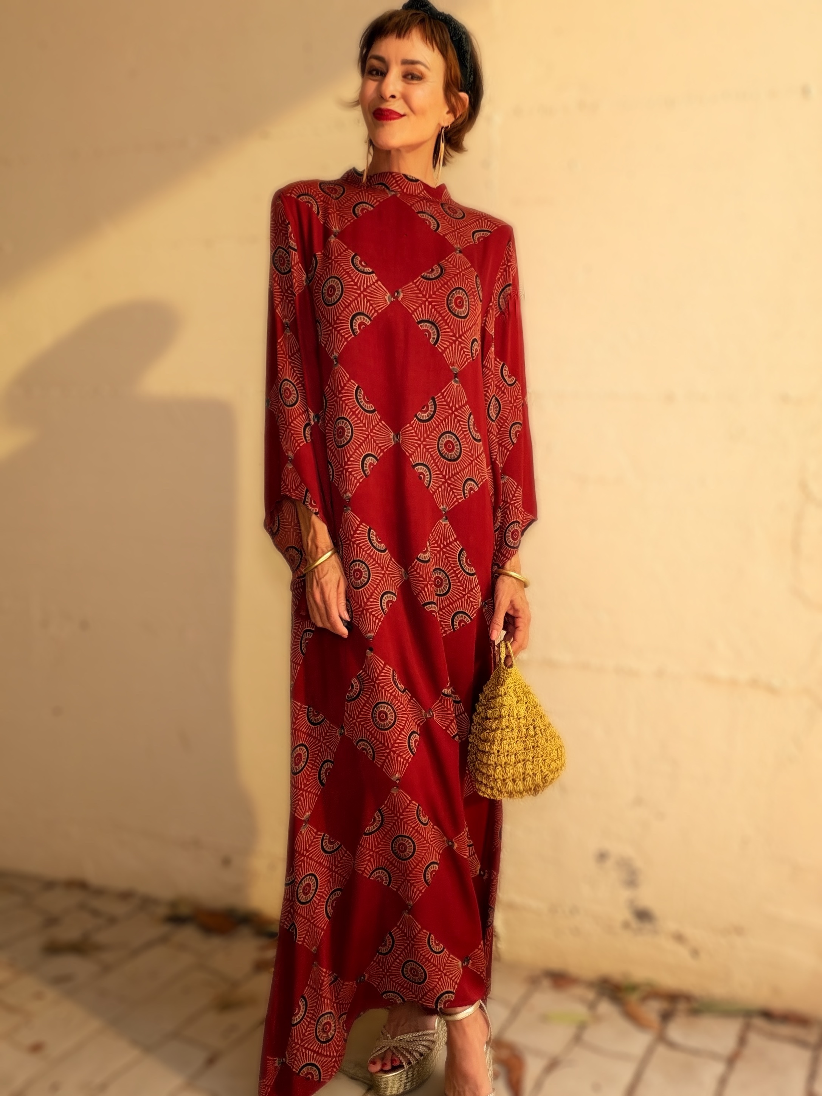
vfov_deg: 60.0
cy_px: 548
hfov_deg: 46.8
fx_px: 950
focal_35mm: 30
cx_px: 411
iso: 32
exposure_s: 1/433
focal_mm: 2.71
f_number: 1.9
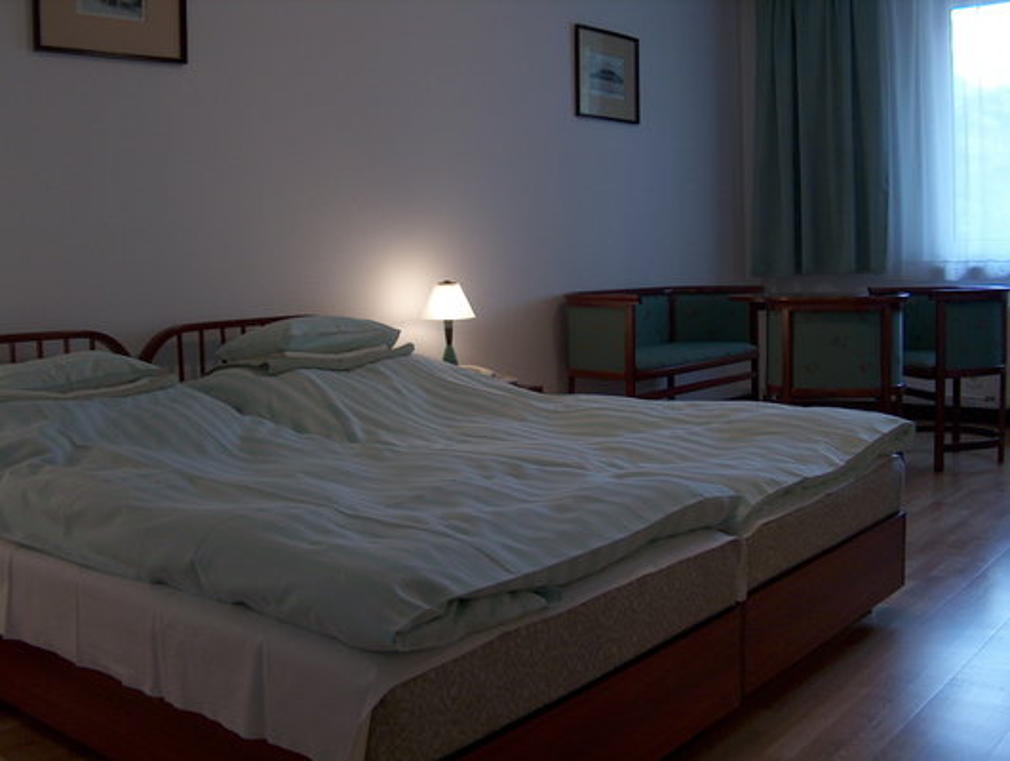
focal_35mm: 37
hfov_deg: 50.1
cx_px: 505
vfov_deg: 38.8
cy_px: 380
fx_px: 1081
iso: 200
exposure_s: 1/36.8
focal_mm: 7.6
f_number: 2.8
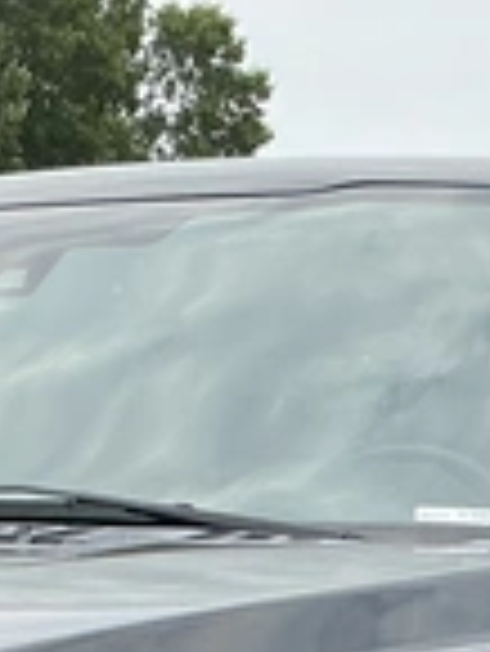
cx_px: -112
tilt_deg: -8.5
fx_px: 2733
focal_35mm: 145
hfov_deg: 10.1
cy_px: 1050
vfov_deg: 12.7
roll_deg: -1.1
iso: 25
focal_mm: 3
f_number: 1.8
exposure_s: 1/781
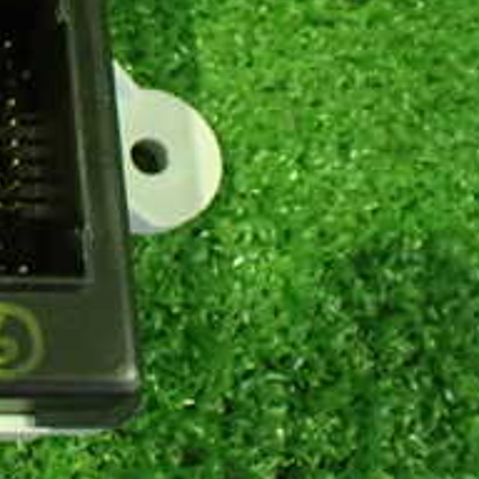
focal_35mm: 83
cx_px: -254
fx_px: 1299
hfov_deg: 18.4
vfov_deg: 20.6
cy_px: 72
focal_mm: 5.4
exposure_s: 1/30
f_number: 2.3
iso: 1250
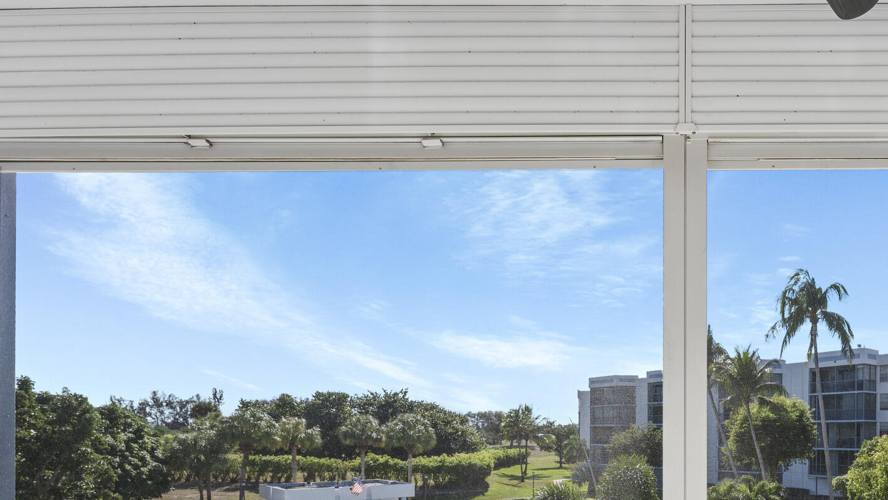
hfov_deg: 66.8
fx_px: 612
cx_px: 680
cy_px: 445
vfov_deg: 41.1
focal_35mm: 26
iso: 200
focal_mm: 14
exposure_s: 1/160
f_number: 8
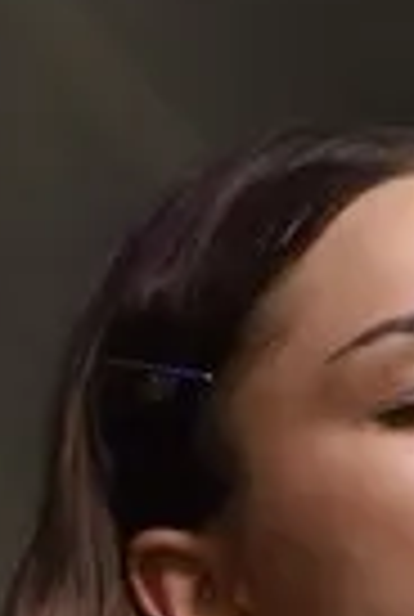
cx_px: 673
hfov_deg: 0.9
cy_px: 1299
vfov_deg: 1.3
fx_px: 26842
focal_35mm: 1564
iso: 1000
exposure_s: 1/500
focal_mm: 140
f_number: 5.6
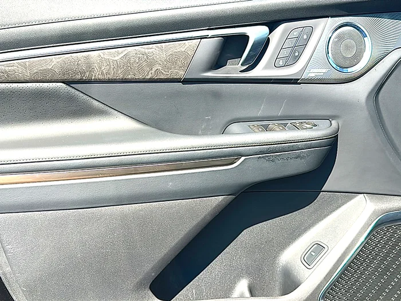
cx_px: 200
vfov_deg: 39.7
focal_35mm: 36
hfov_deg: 51.4
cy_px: 150
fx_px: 417
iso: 80
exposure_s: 1/805
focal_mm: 6.86
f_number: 1.78
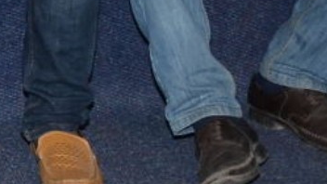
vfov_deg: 4.5
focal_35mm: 262
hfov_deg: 7.3
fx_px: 2272
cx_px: -637
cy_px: -322
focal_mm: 26
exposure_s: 1/125
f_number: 5.6
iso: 400
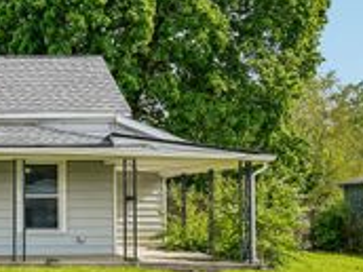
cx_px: -8
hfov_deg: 26.7
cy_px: 208
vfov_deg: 21.3
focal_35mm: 68
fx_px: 717
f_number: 8
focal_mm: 24.5
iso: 100
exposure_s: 1/200
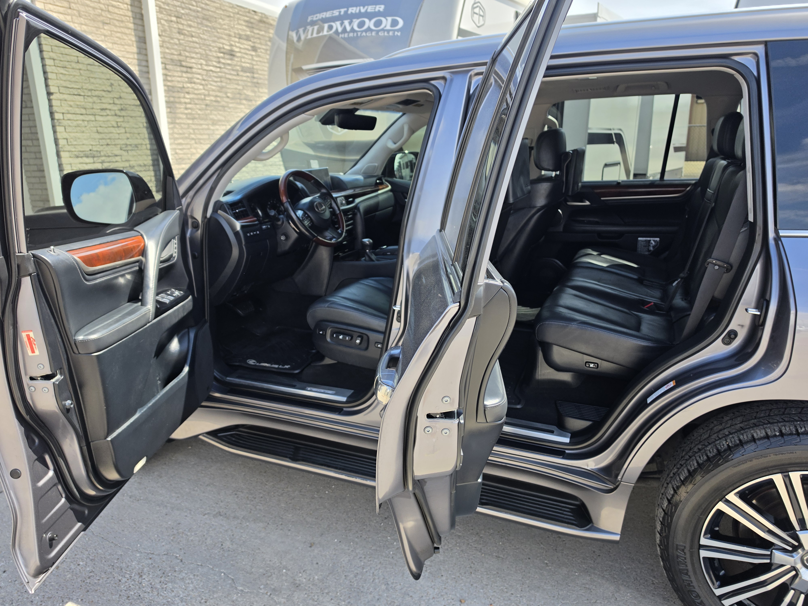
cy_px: 303
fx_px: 537
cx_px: 404
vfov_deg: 58.9
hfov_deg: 73.9
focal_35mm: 23
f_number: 1.4
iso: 64
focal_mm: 6.5
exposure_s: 1/2937
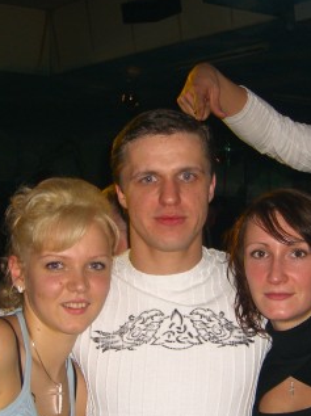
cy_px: 257
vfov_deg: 27.0
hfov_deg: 20.4
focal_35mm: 72
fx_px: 864
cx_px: 184
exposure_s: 1/60
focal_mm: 7.9
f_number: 2.8
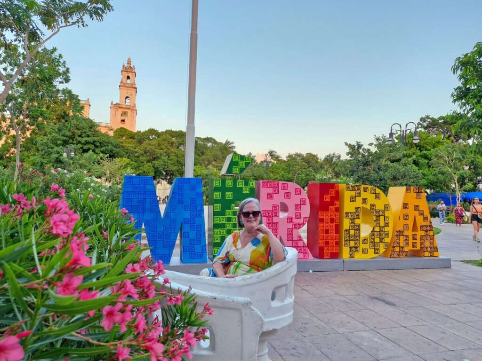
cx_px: 241
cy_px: 180
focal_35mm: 23
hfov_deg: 73.9
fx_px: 320
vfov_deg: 58.9
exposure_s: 1/182
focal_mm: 5.54
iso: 125
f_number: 1.8
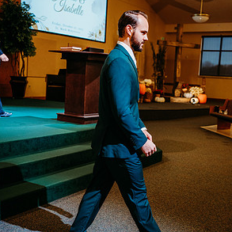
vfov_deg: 36.1
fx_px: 356
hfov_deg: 36.1
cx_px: 116
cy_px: 118
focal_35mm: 47
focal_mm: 36
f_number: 2.8
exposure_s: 1/250
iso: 2000
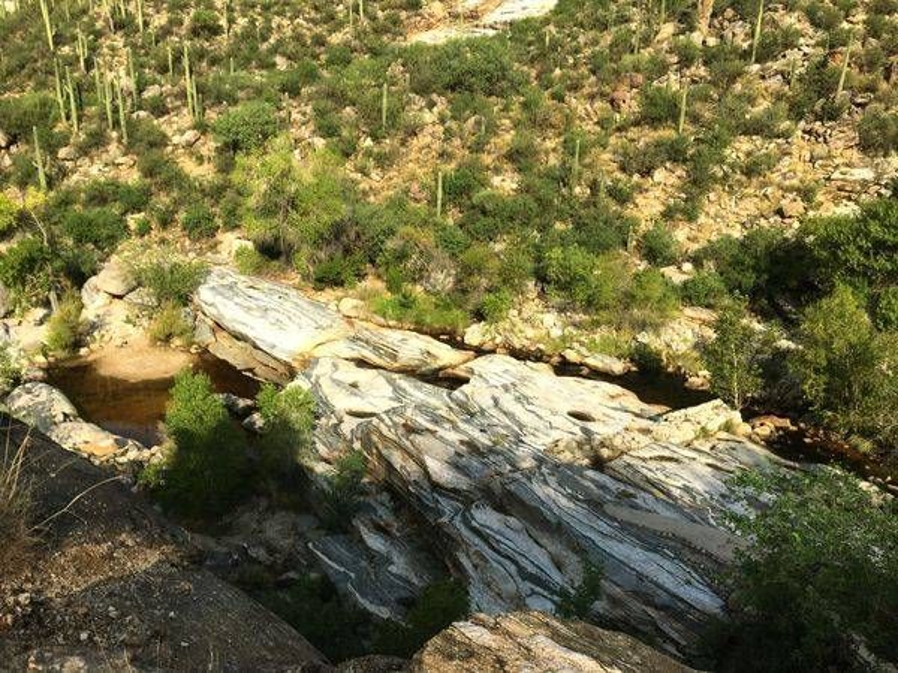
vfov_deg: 48.2
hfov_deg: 61.7
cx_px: 449
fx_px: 752
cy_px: 336
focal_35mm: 29
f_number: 2.2
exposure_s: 1/1350
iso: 25
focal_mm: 4.15
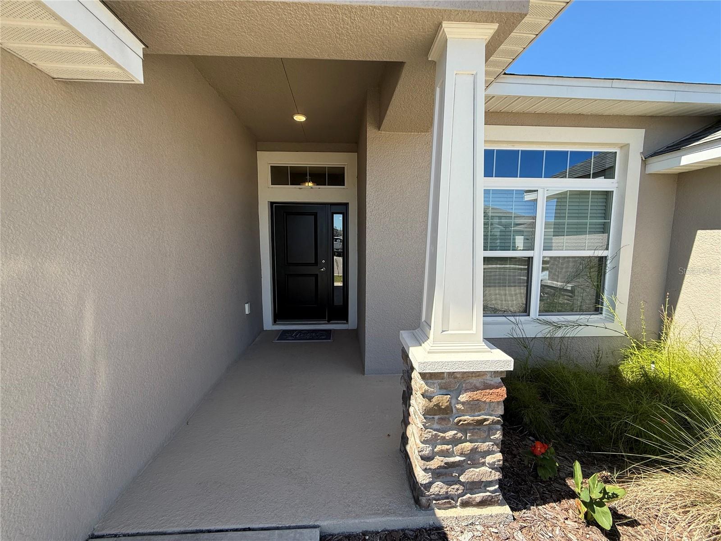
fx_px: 292
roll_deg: -0.1
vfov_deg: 85.7
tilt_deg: -5.1
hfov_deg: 102.1
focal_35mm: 14
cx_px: 360
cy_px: 270
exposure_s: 1/760
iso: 64
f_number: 2.2
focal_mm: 2.22
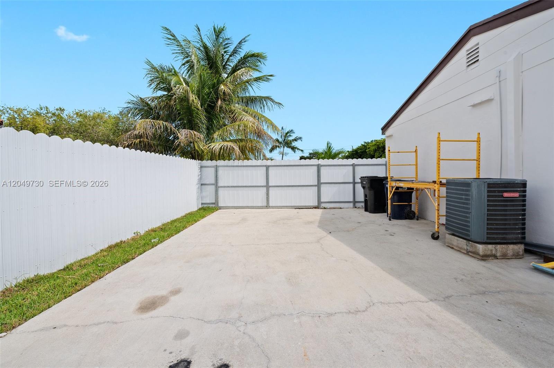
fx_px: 231
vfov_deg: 77.2
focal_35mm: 15
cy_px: 184
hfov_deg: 100.5
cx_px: 277
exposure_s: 1/200
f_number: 8
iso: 200
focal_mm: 15
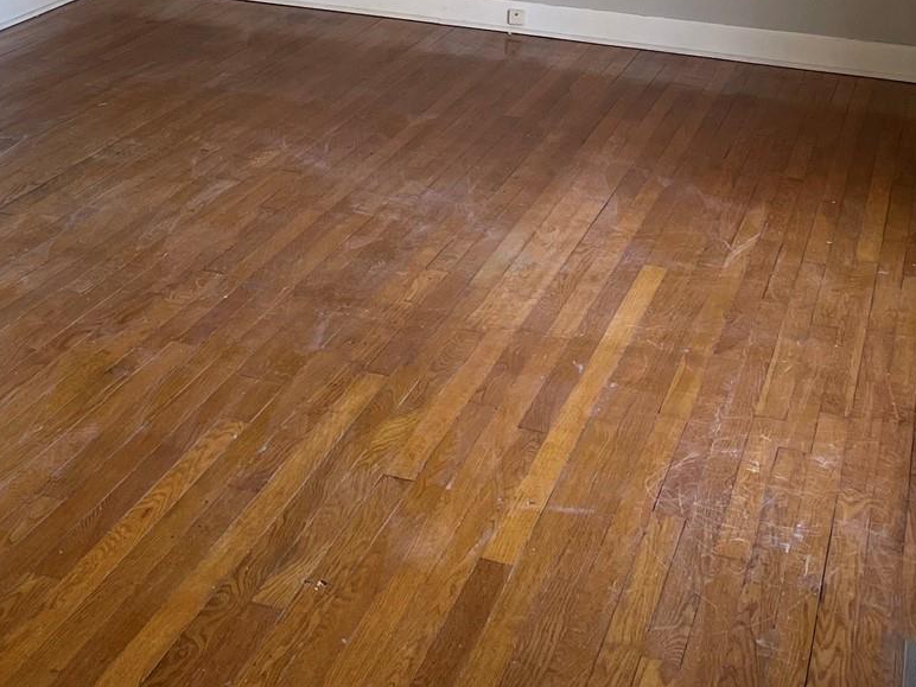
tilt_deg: -12.5
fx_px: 1826
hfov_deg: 27.5
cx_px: 161
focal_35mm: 69
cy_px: -33
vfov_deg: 20.5
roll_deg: -2.1
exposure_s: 1/120
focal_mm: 5.1
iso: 125
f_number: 1.6
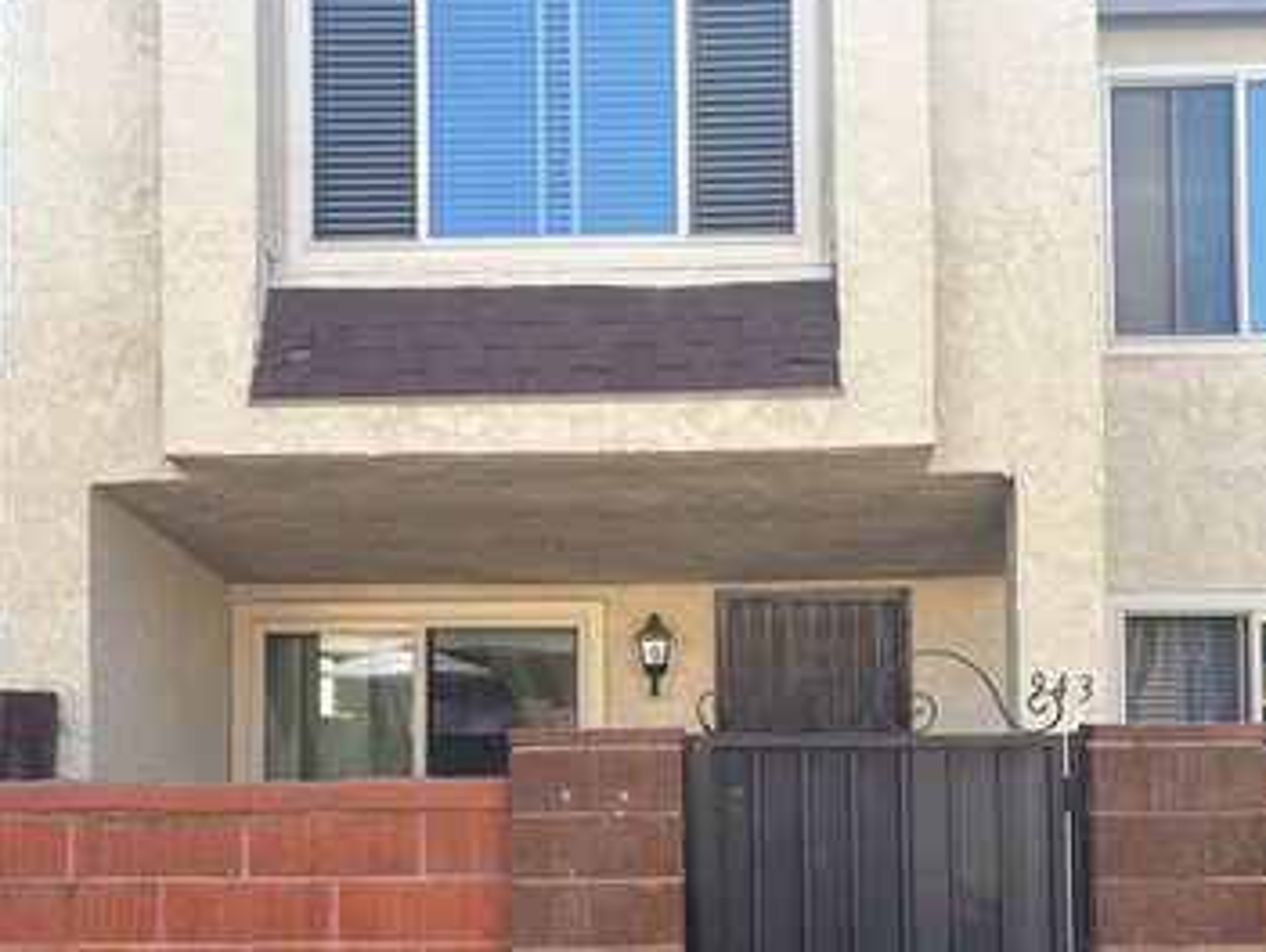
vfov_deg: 38.2
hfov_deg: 49.9
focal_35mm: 37
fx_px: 1355
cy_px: 651
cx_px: 721
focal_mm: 5.96
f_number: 1.6
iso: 50
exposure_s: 1/561
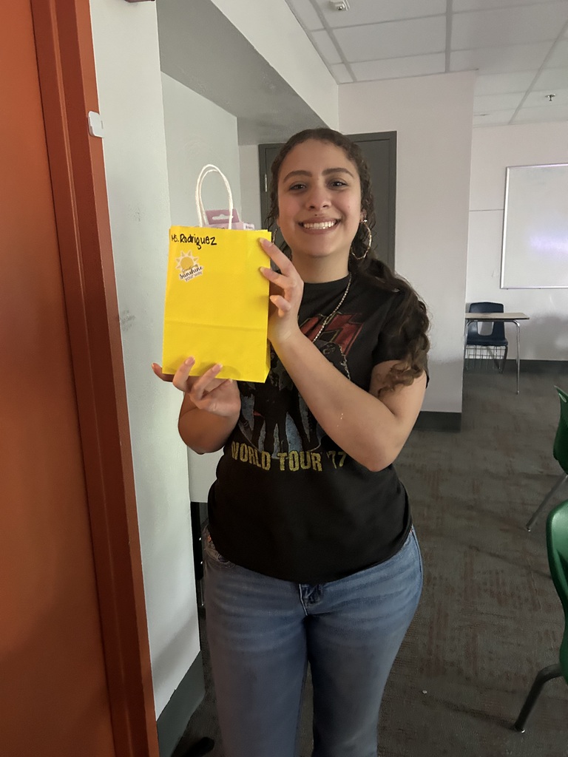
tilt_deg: -11.3
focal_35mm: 26
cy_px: 378
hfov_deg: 53.1
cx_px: 284
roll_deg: +0.7
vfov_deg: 67.3
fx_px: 569
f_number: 1.5
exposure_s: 1/30
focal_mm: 5.7
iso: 800
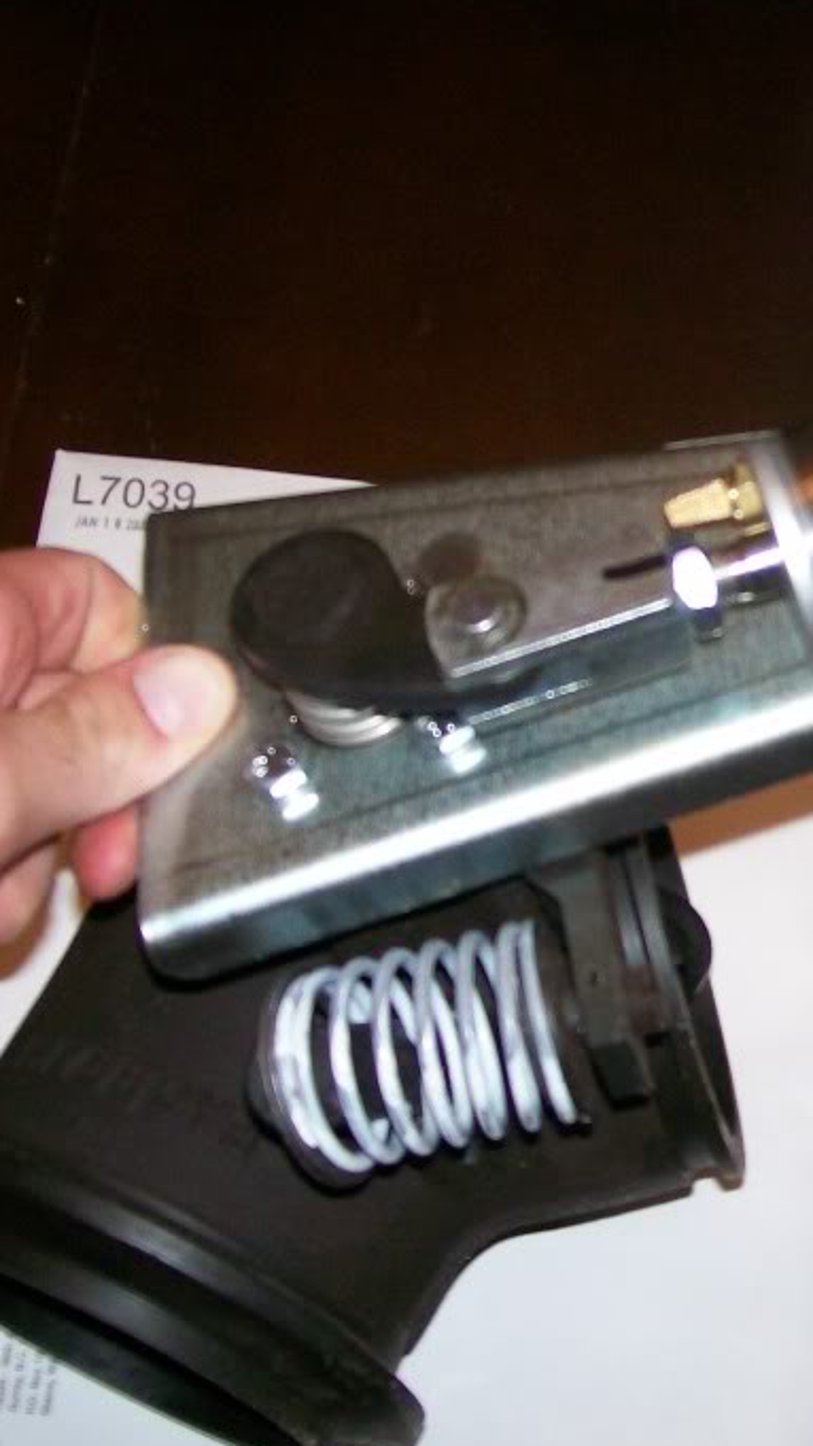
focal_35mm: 59
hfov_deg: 19.9
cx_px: 779
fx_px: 2261
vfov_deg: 35.4
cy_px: 692
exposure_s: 1/64
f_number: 2.7
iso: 140
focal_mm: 6
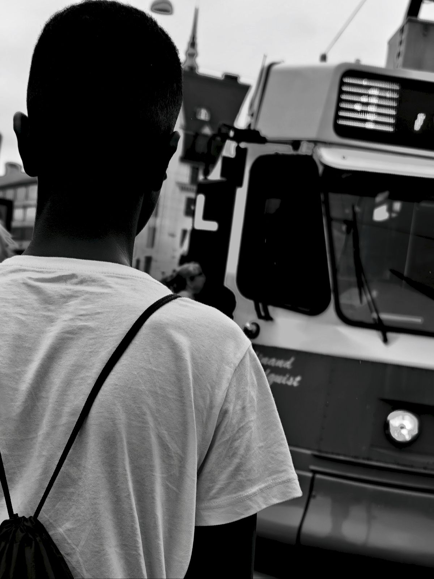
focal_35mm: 47
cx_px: 217
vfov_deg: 40.4
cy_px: 290
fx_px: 786
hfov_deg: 30.9
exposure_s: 1/740
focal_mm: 8.67
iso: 50
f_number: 1.8
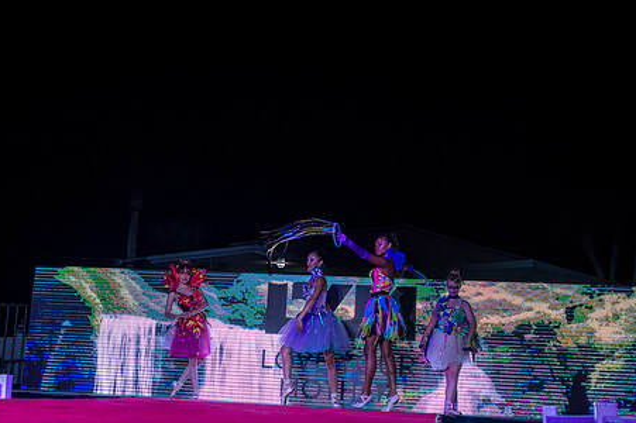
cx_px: 303
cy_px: 258
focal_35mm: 54
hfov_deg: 36.9
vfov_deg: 25.0
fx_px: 953
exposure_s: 1/640
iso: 1250
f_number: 4.5
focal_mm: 35
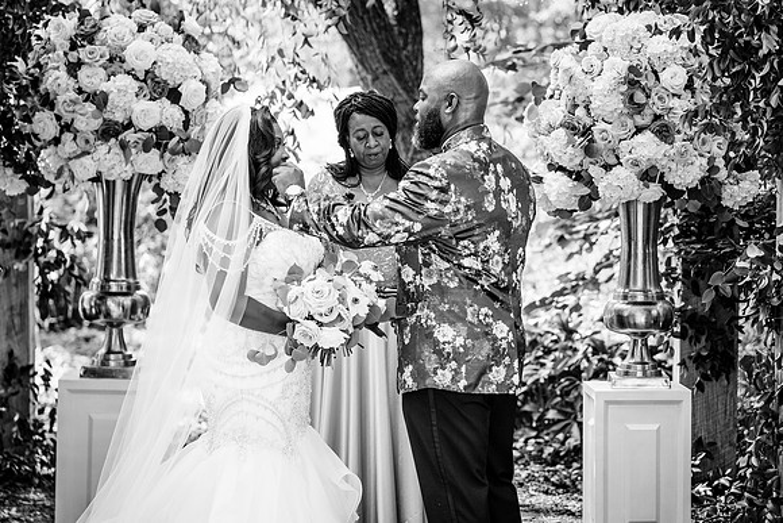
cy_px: 250
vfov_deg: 12.0
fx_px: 2477
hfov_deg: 18.0
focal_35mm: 114
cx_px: 381
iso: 400
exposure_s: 1/200
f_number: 4
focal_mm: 109
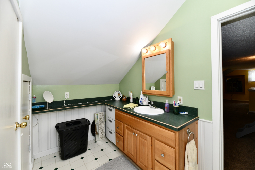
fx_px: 99
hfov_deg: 104.3
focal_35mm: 14
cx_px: 128
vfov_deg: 81.2
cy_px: 85
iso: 640
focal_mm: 14
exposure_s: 1/60
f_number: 6.3
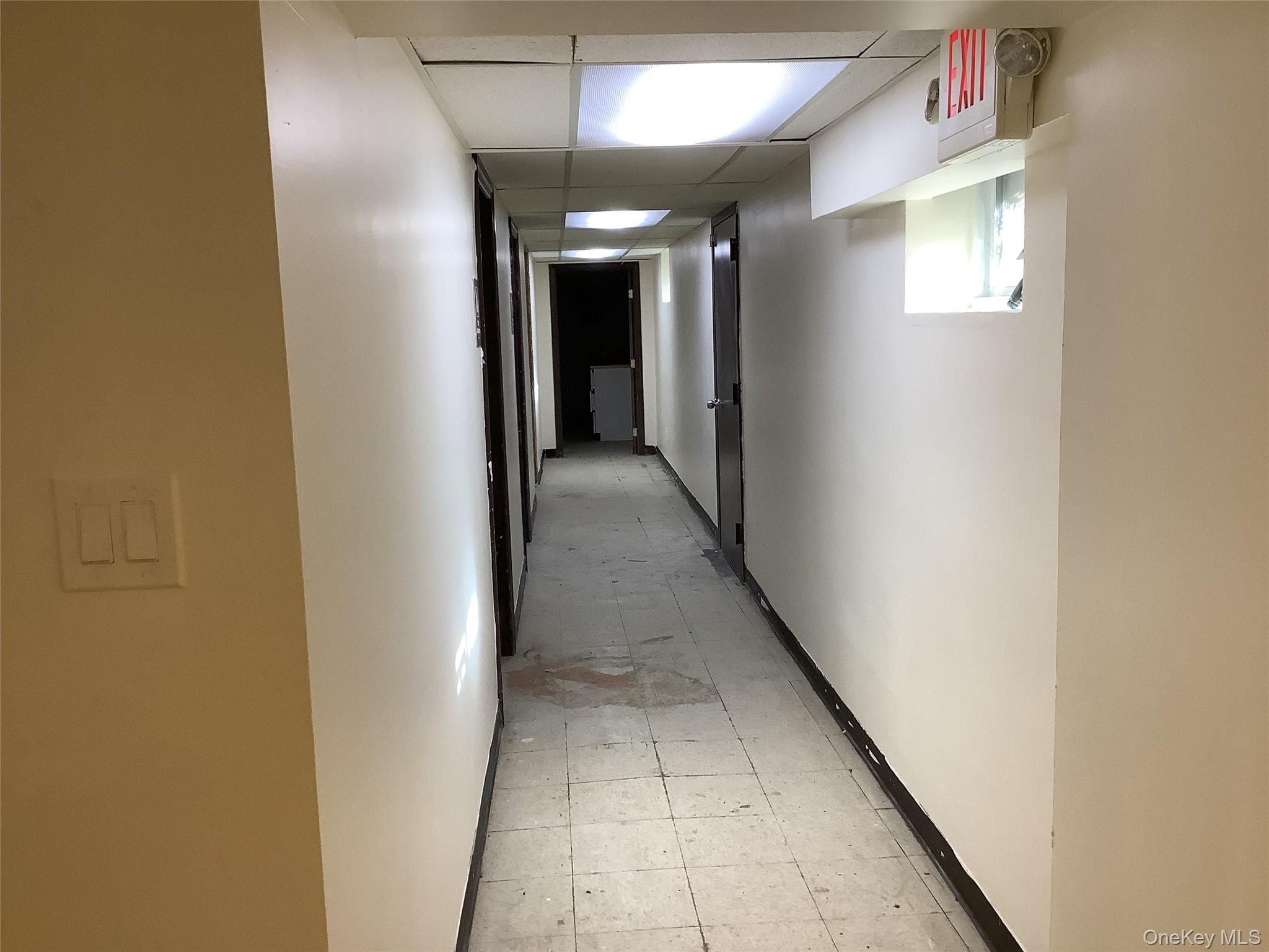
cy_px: 476
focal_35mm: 31
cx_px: 634
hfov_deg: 58.4
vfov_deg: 45.4
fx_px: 1136
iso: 100
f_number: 2.4
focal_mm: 3.3
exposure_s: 1/60
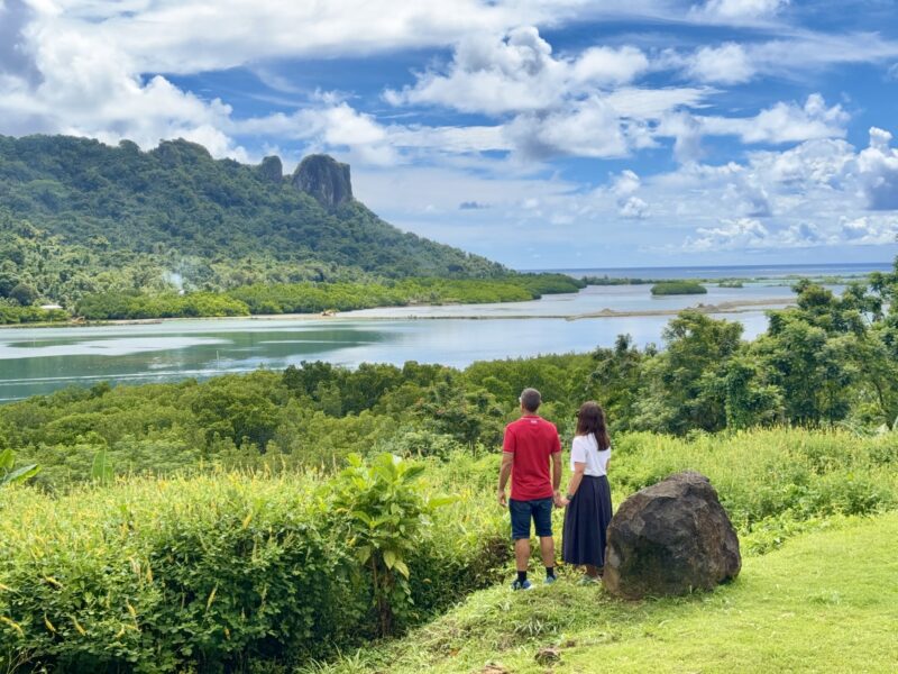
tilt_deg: -3.7
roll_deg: +1.2
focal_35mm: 48
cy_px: 337
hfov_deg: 39.7
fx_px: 1245
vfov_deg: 30.3
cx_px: 449
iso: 100
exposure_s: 1/2976
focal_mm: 6.76
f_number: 1.78
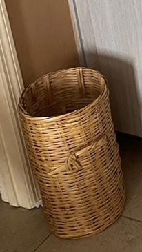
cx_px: 285
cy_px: -68
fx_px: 621
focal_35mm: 93
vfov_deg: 21.0
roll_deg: +4.1
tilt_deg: -18.7
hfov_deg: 11.7
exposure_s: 1/60
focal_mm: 4.25
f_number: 1.8
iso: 125
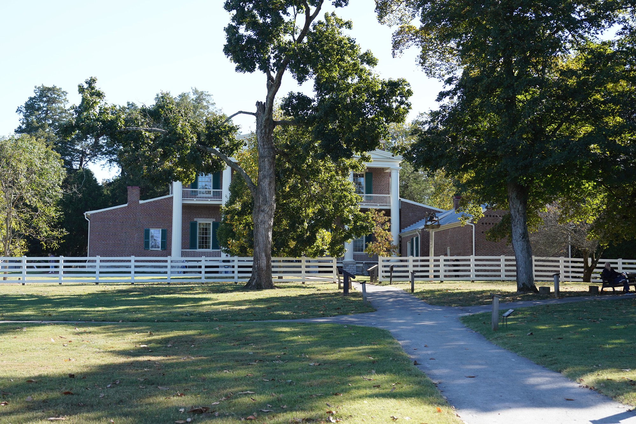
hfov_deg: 41.1
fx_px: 848
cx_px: 318
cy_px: 212
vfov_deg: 28.1
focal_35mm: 48
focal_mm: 48
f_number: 5.6
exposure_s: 1/100
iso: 250
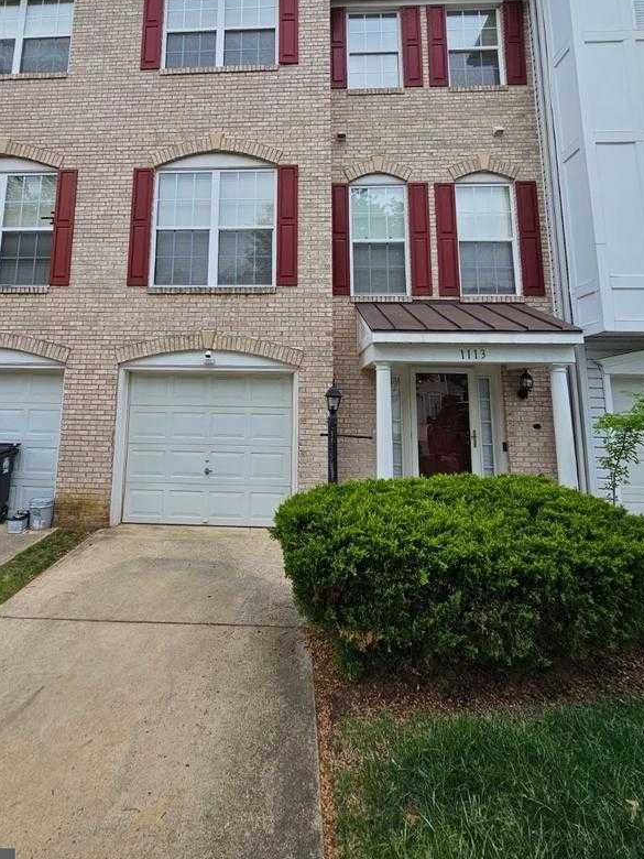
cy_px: 317
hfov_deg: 71.1
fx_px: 446
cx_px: 268
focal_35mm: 18
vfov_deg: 85.9
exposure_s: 1/2937
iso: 50
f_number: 2.2
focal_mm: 2.2
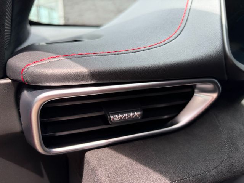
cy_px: 92
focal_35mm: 26
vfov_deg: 53.1
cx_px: 122
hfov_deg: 67.3
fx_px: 183
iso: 50
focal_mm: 5.96
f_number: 1.6
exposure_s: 1/309
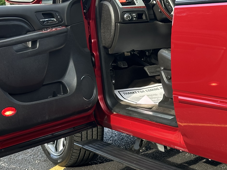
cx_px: 184
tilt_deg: -13.1
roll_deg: +4.6
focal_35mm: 102
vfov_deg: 14.3
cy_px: 168
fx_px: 669
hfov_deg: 19.1
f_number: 1.78
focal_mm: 6.86
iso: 64
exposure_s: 1/241
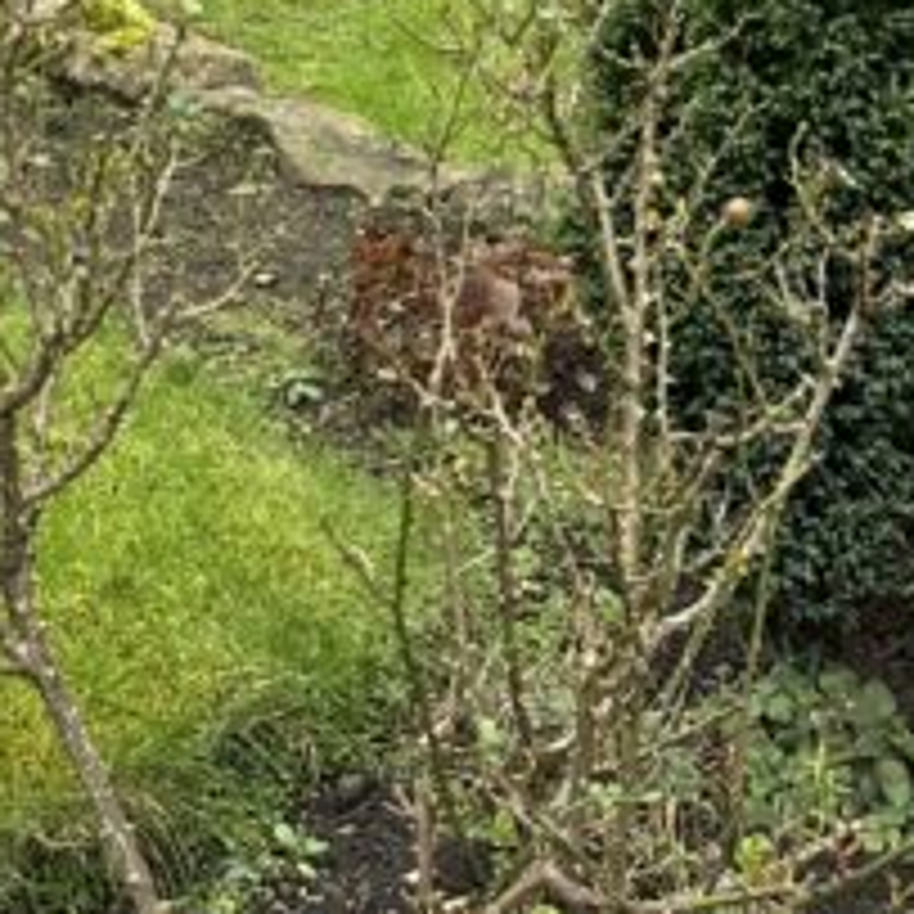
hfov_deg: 15.7
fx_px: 3196
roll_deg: +1.0
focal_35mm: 107
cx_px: -189
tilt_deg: -4.9
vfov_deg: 14.3
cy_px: -747
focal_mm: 6.86
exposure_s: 1/121
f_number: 1.78
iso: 80
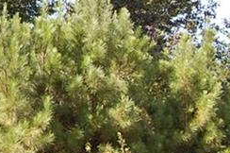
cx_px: -50
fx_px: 963
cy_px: 42
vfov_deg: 9.1
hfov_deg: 13.2
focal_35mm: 151
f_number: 6.3
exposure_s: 1/160
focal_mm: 24
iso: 200
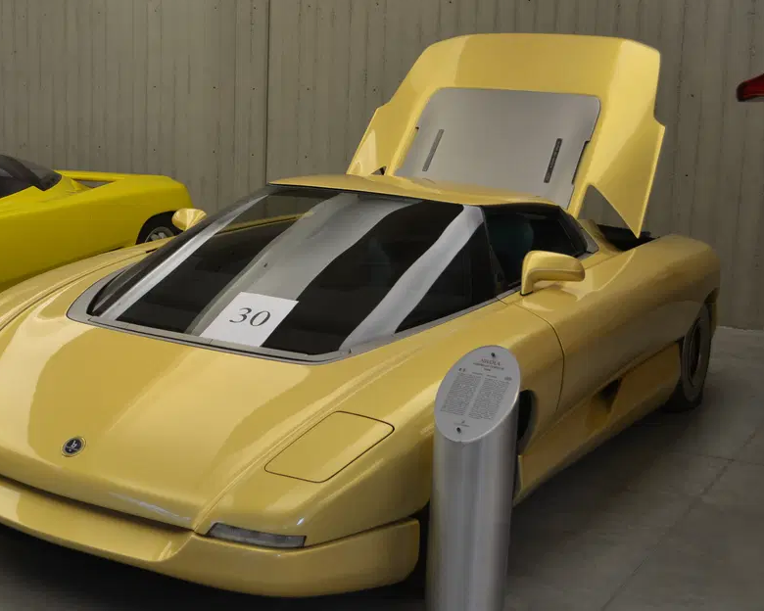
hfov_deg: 35.3
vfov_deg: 29.1
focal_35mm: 52
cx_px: 203
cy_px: 298
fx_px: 1176
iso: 400
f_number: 4
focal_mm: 24
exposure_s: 1/50
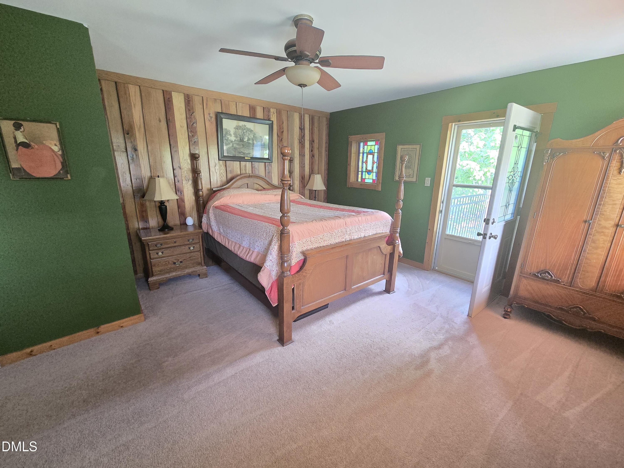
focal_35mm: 13
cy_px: 234
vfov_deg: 89.9
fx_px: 234
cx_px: 312
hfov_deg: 106.2
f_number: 2.2
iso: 1000
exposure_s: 1/60
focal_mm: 2.2
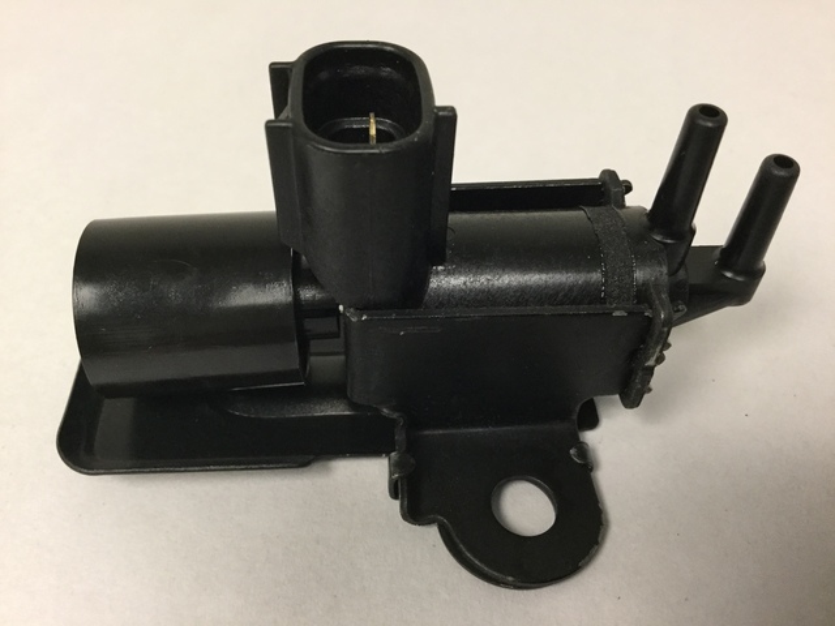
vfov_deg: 45.4
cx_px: 418
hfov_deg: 58.4
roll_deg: -1.6
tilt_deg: -43.4
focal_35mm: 31
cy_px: 313
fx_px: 748
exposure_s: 1/30
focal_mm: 3.3
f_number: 2.4
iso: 160
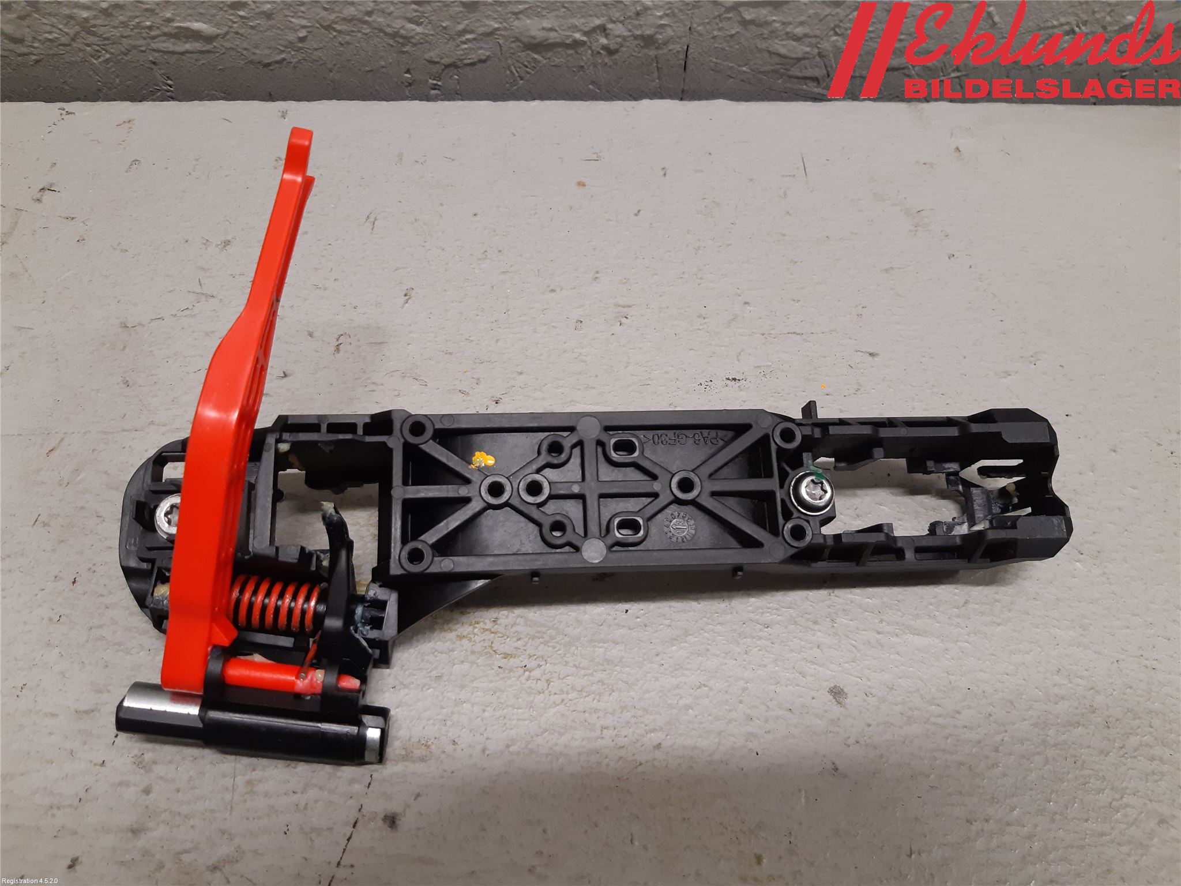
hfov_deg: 67.3
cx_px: 590
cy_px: 443
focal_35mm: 26
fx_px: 887
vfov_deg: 53.1
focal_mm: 3.93
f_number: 1.7
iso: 160
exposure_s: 1/50
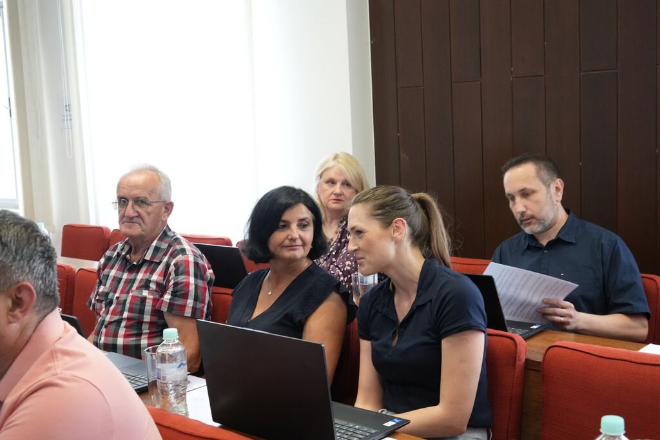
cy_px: 220
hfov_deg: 44.5
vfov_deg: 30.5
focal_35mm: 44
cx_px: 330
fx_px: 807
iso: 3200
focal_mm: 44
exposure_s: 1/50
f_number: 8
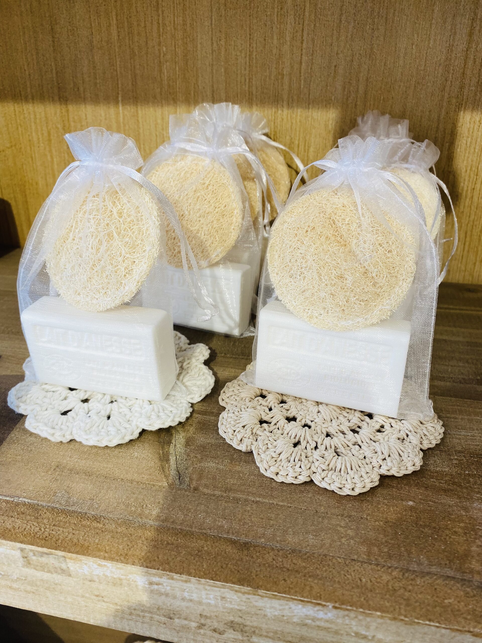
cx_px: 241
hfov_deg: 53.1
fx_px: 483
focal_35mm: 26
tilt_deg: -26.9
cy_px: 322
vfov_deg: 67.3
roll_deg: +0.9
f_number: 1.8
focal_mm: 4.25
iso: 50
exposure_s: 1/100
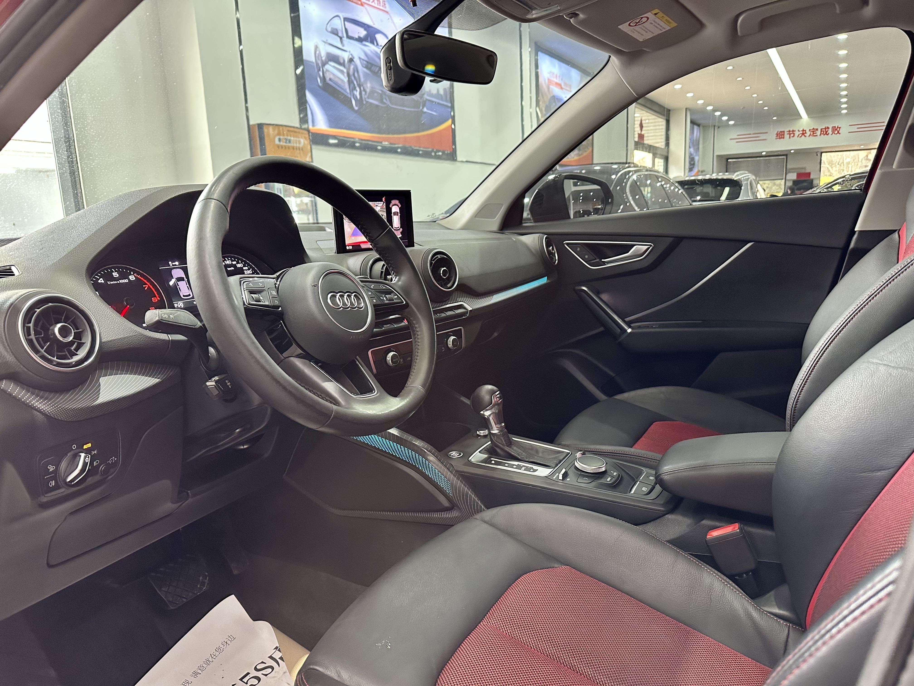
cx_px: 457
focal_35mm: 24
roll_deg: +2.6
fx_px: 634
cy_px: 343
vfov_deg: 56.8
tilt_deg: -12.0
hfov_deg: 71.6
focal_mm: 6.86
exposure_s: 1/50
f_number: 1.78
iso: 320
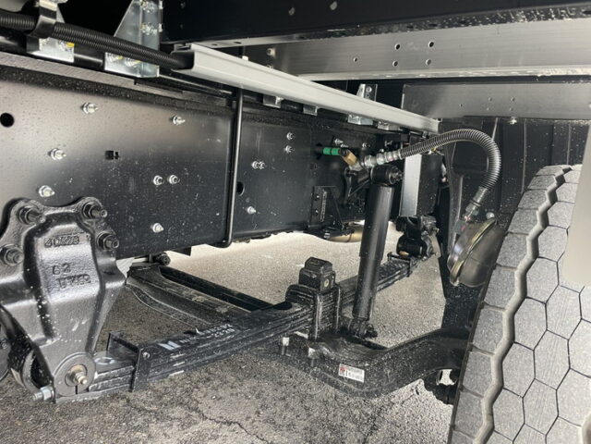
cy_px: 222
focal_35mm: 26
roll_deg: -5.3
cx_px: 296
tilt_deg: -9.0
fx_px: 444
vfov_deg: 53.1
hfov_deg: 67.3
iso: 125
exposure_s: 1/70
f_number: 1.6
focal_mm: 4.2
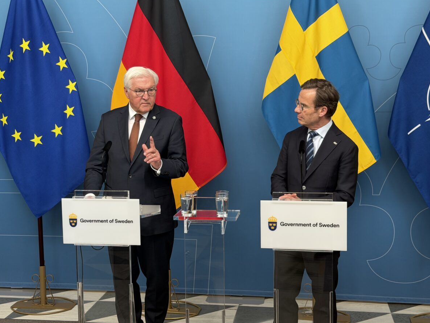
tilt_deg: -7.1
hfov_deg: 36.8
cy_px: 160
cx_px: 203
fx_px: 646
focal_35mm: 52
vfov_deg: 28.0
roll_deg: +1.0
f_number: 1.78
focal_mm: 6.76
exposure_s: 1/50
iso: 50
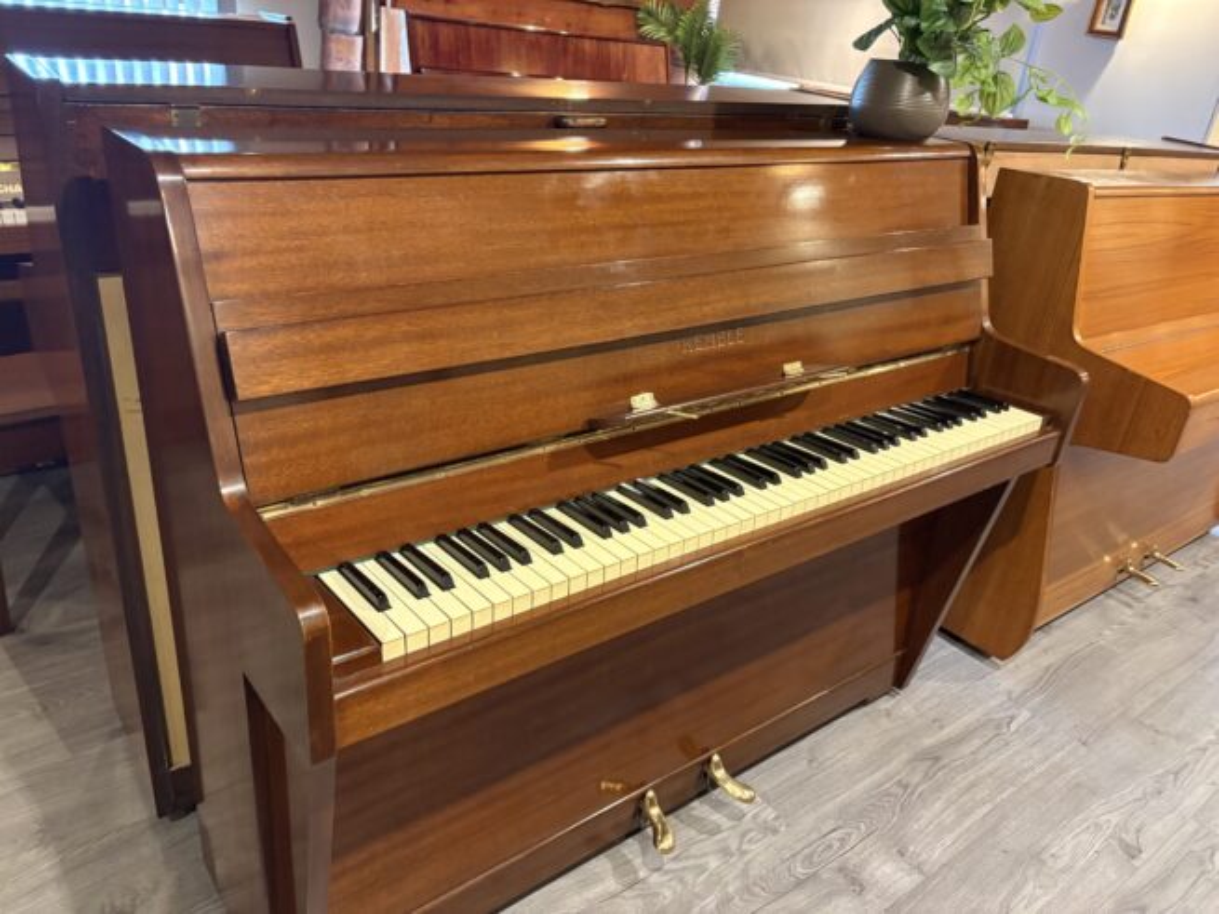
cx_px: 610
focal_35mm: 26
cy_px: 457
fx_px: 915
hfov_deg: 67.3
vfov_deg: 53.0
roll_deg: -4.9
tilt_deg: -24.0
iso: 400
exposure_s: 1/33
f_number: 1.6
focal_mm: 5.96
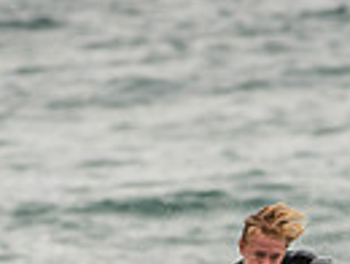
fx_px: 21667
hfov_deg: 0.9
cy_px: 443
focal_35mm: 2139
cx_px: 296
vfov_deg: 0.7
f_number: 5.6
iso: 280
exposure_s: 1/2000
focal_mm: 500
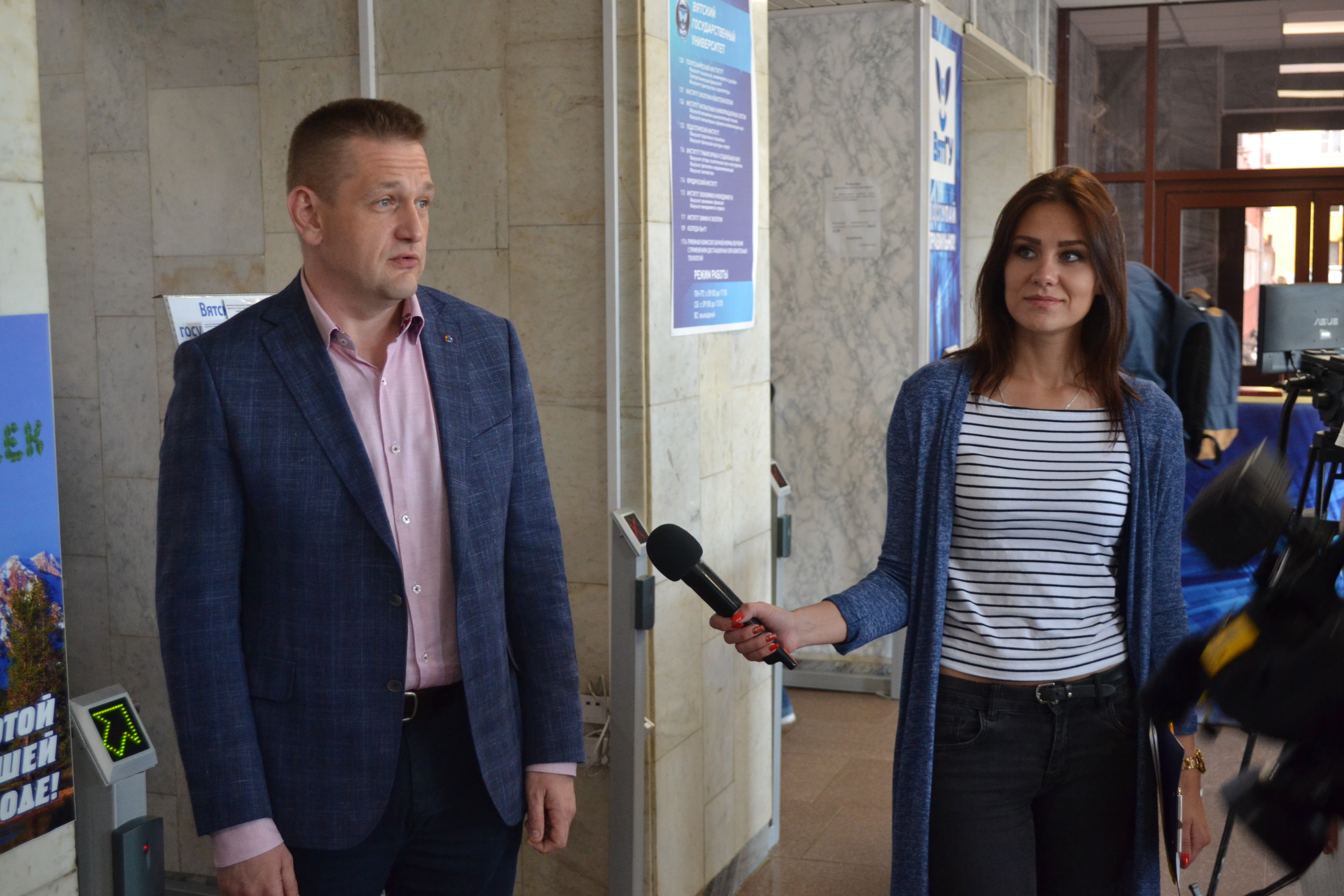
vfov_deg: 29.9
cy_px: 448
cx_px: 672
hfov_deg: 43.6
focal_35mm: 45
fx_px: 1680
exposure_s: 1/60
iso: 1100
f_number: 4.5
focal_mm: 30
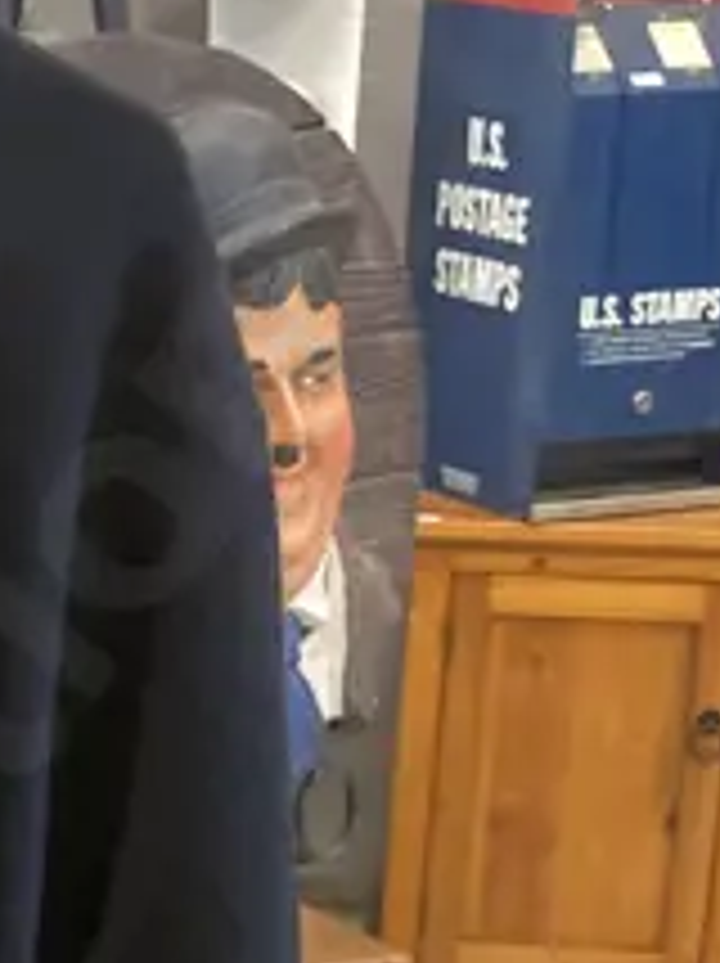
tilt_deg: -21.6
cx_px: -468
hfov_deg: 10.5
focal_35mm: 134
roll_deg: -1.1
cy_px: 1310
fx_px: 3724
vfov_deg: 14.1
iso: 200
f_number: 1.8
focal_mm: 3.99
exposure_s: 1/50
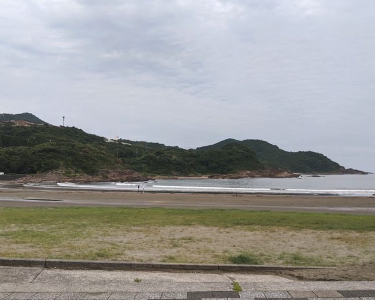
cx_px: 208
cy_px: 158
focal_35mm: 38
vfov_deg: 39.1
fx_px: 422
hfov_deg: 47.9
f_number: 1.8
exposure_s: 1/242
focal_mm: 4.44
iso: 50
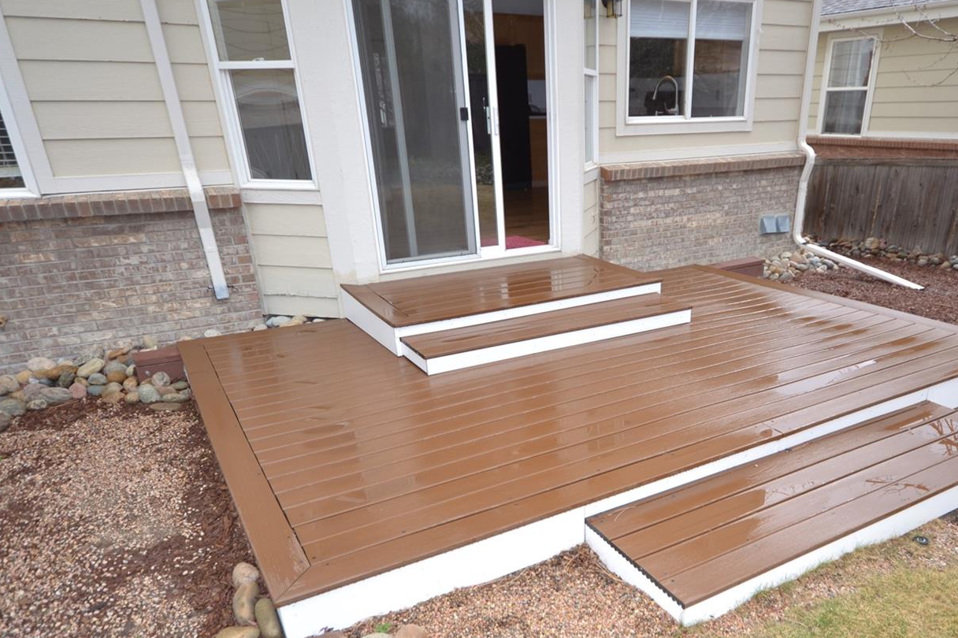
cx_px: 595
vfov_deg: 49.4
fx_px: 683
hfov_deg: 69.1
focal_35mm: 26
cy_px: 413
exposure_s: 1/125
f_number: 4.5
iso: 100
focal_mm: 13
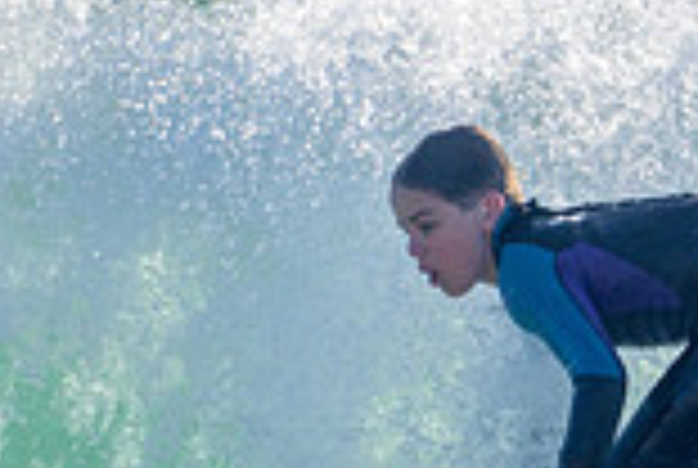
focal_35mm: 2289
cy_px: 480
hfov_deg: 0.9
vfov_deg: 0.6
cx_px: 628
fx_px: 44466
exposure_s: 1/2000
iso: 160
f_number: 5.6
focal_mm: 500
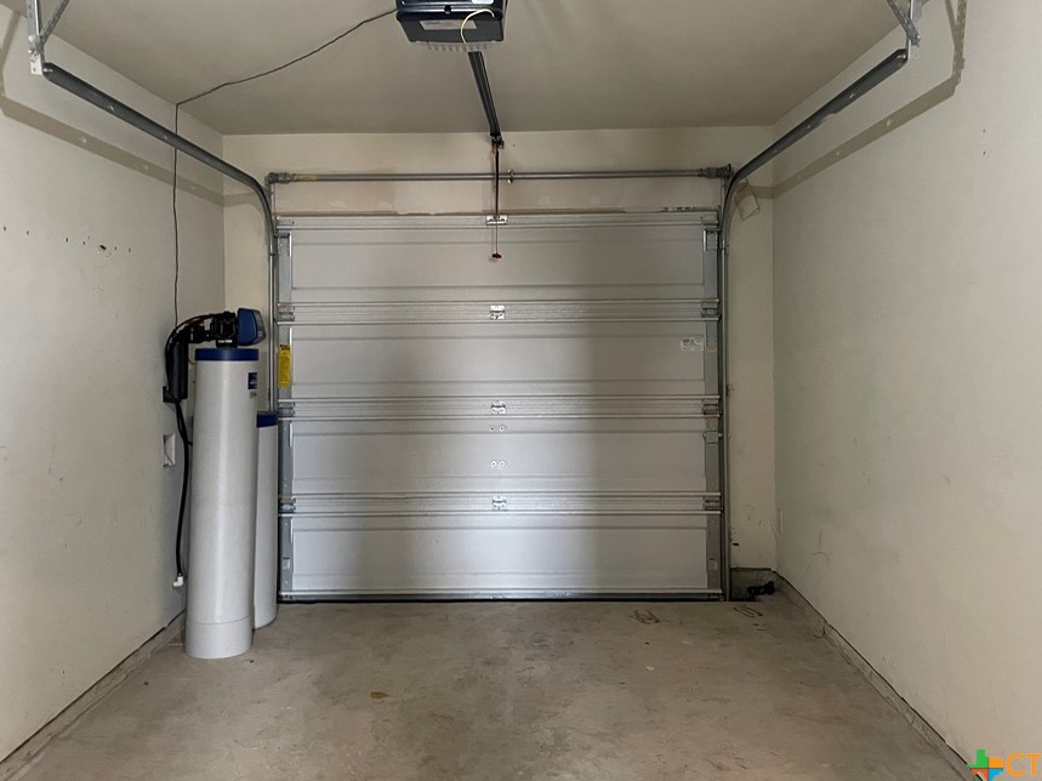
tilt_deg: -0.5
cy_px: 343
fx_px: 933
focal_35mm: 31
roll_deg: +1.1
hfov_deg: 58.4
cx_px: 523
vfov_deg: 45.3
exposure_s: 1/40
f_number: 1.6
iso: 400
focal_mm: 4.2
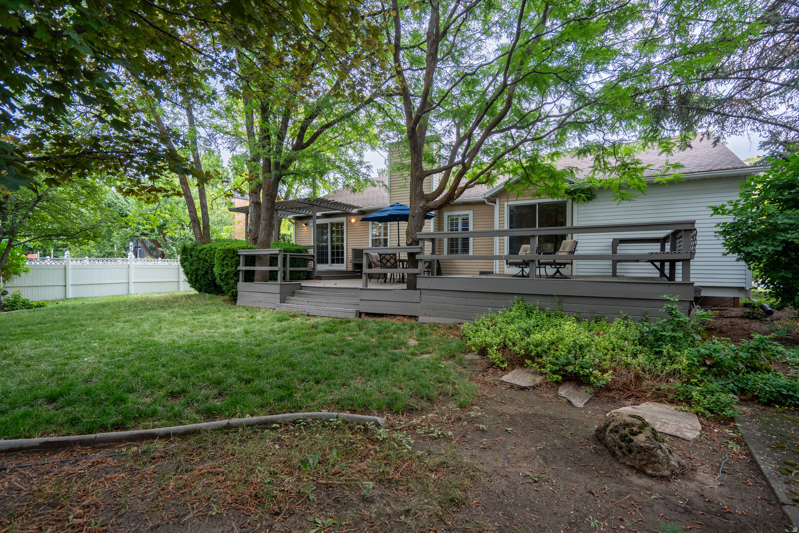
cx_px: 400
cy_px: 266
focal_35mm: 17
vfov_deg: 70.4
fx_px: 377
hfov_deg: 93.3
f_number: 4.5
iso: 200
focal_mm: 17
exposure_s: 1/1600
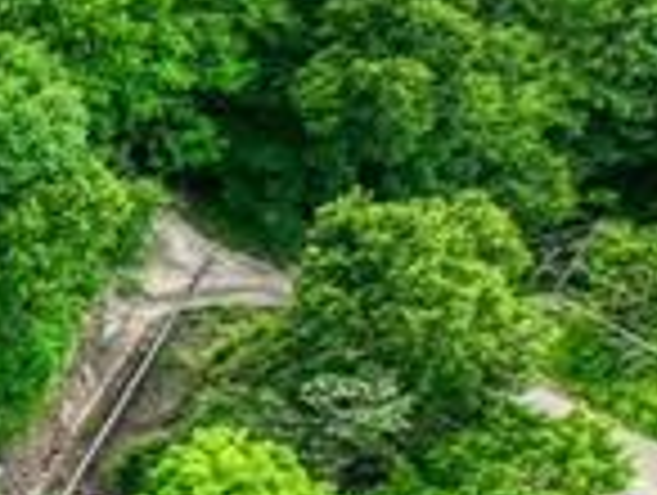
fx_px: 3194
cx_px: -1642
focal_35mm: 168
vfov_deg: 8.7
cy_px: 704
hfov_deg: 8.5
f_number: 2.8
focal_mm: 12.3
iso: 100
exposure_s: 1/400
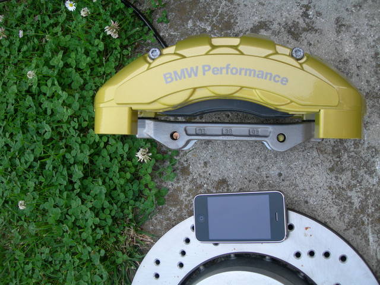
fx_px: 417
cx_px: 190
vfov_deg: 37.7
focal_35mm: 38
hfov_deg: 49.0
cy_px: 142
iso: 50
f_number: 2.8
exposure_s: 1/98.5
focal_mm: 7.8
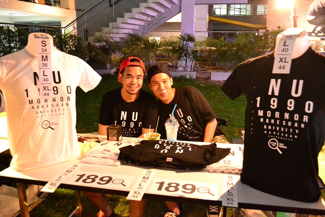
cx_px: 162
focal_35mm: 30
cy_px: 108
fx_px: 271
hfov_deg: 61.9
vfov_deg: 43.6
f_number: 5
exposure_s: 1/25
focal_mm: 20
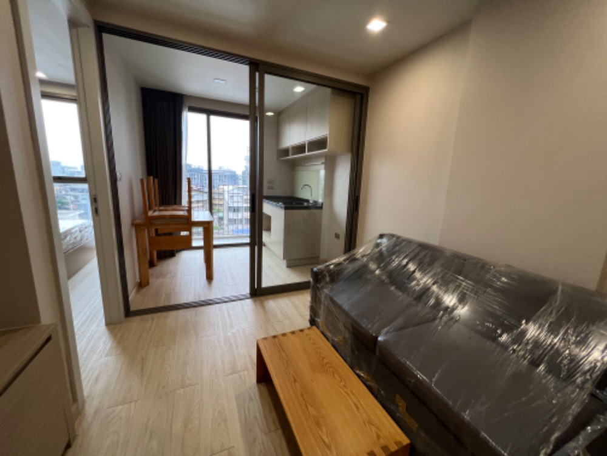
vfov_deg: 89.9
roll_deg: -3.5
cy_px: 228
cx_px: 304
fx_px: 228
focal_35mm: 13
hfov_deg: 106.2
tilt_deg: -10.5
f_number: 1.8
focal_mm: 1.57
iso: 160
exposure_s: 1/50
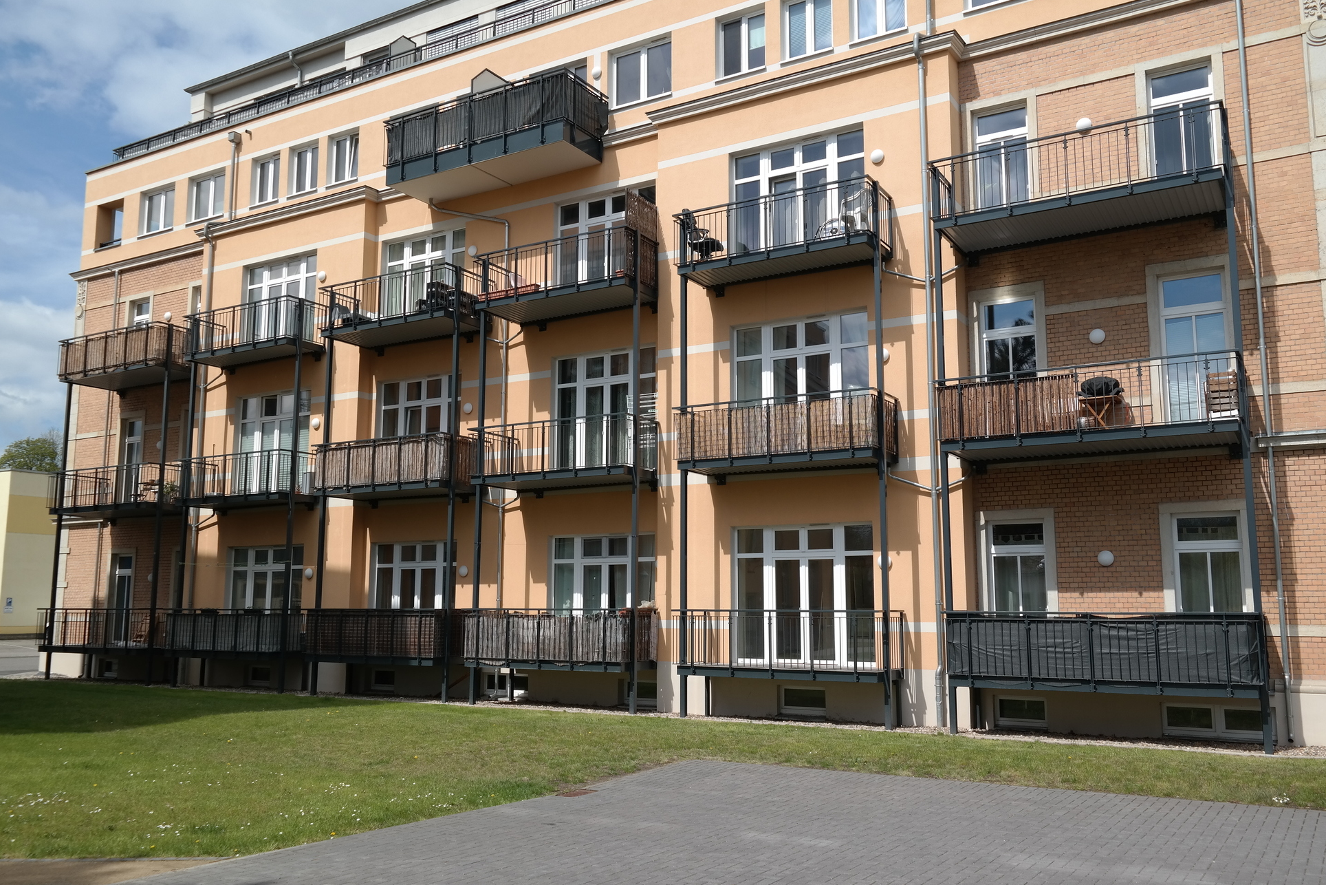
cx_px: 677
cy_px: 450
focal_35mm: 28
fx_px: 1031
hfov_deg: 65.5
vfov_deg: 46.4
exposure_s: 1/320
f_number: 8
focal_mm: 18
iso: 100
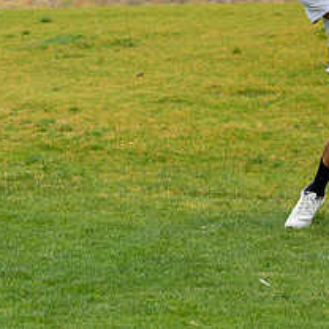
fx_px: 1785
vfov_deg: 10.5
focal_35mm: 166
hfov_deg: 10.5
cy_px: 25
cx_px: 250
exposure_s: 1/5000
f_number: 4
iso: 800
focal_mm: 70
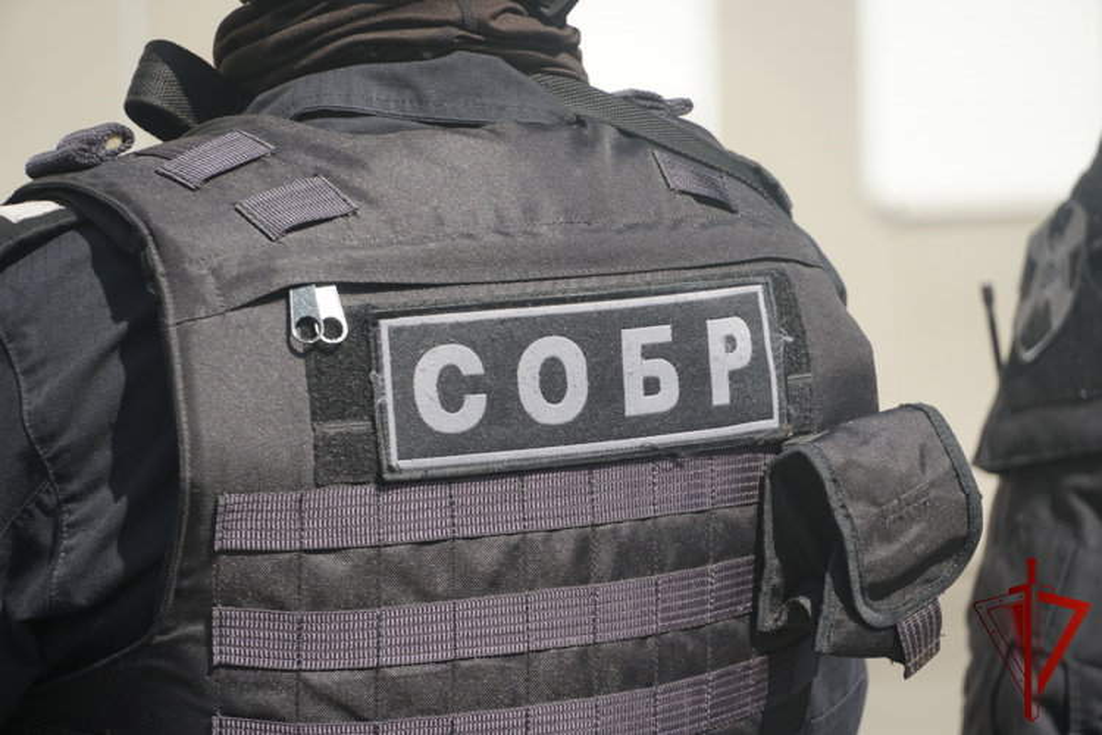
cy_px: 368
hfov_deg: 10.2
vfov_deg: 6.8
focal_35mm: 202
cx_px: 551
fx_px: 6198
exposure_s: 1/250
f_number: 5.6
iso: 100
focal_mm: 135
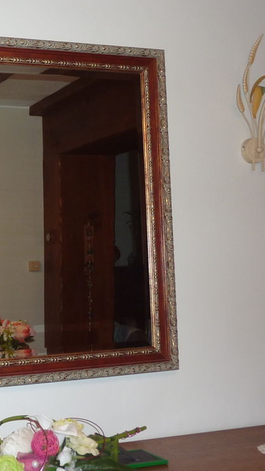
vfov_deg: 39.2
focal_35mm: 53
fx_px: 662
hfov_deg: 21.2
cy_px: 236
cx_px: -44
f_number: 3.4
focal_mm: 5
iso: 160
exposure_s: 1/30
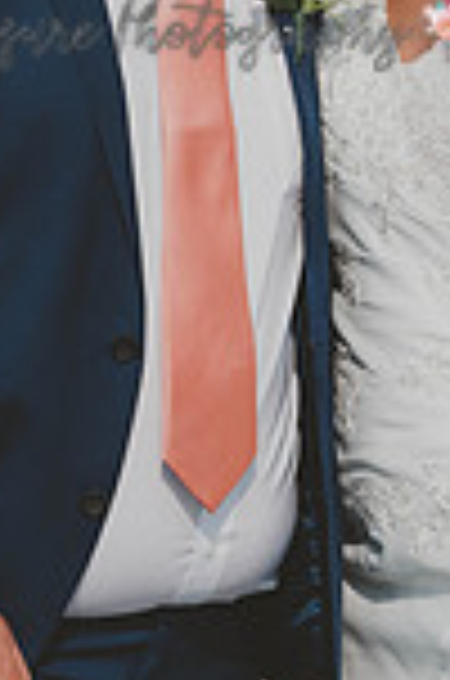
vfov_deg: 9.9
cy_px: 203
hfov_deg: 6.5
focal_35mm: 209
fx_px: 3937
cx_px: 245
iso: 100
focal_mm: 70
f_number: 7.1
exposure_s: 1/400
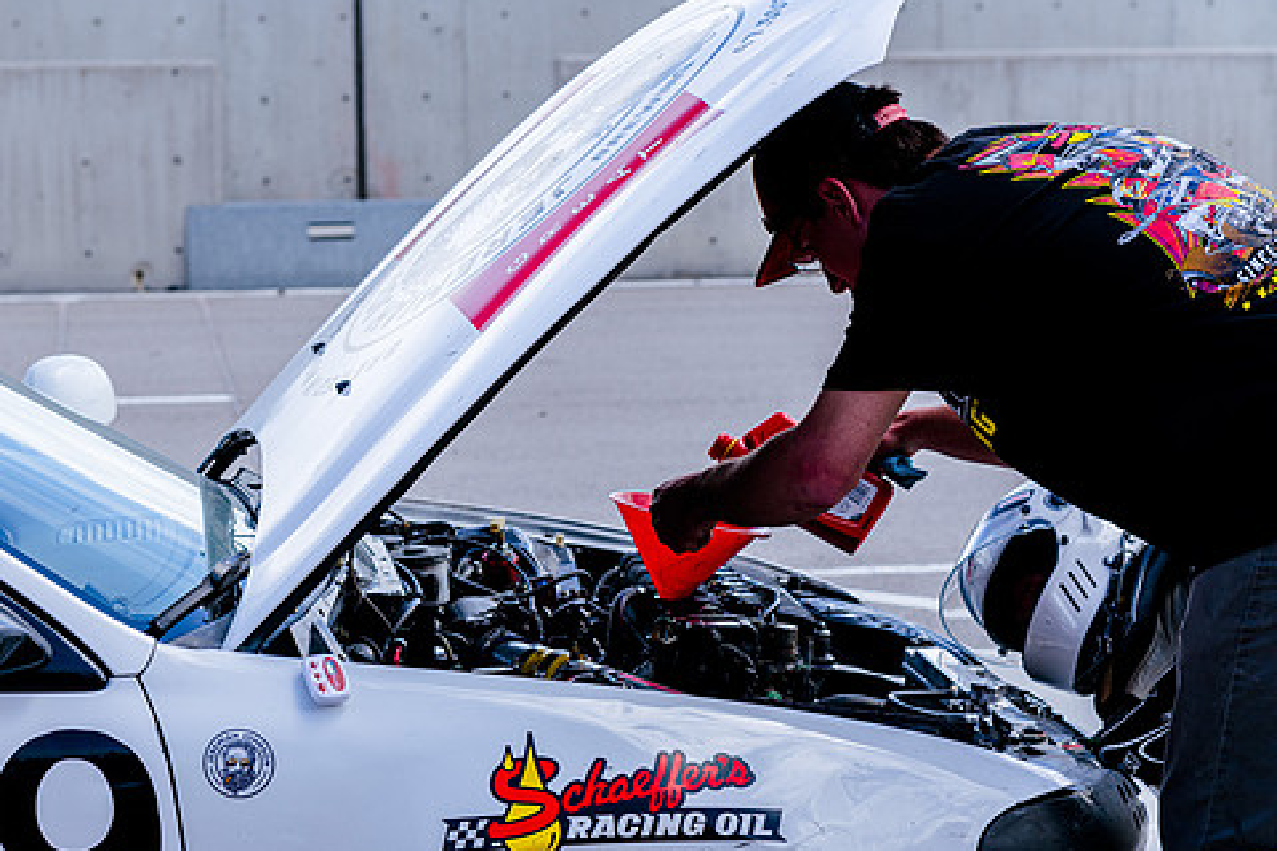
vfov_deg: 13.2
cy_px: 422
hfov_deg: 19.6
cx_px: 559
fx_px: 3689
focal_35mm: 104
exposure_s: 1/500
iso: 125
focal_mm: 86
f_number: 6.3
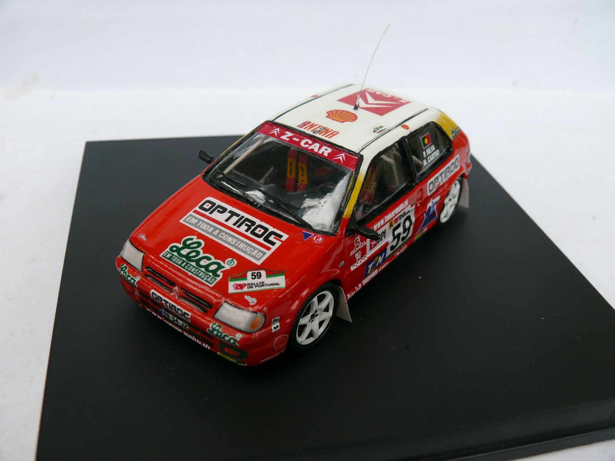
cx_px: 308
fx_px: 622
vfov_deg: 40.7
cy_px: 230
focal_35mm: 35
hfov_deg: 52.6
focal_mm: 7.4
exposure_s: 1/200
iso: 100
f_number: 4
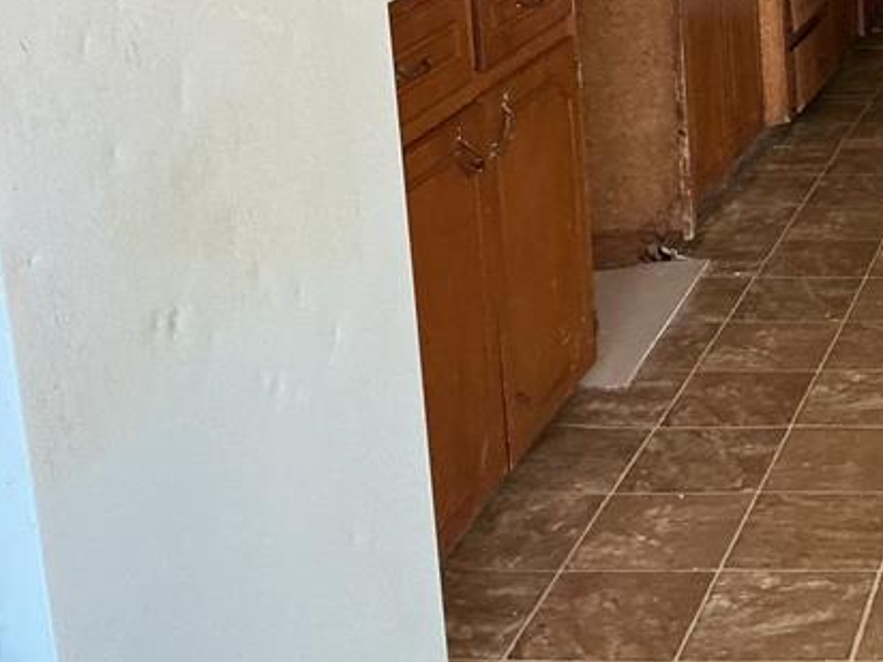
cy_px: -15
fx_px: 1837
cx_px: 1065
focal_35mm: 72
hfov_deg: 24.4
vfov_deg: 19.8
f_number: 1.8
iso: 160
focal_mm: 3
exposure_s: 1/60
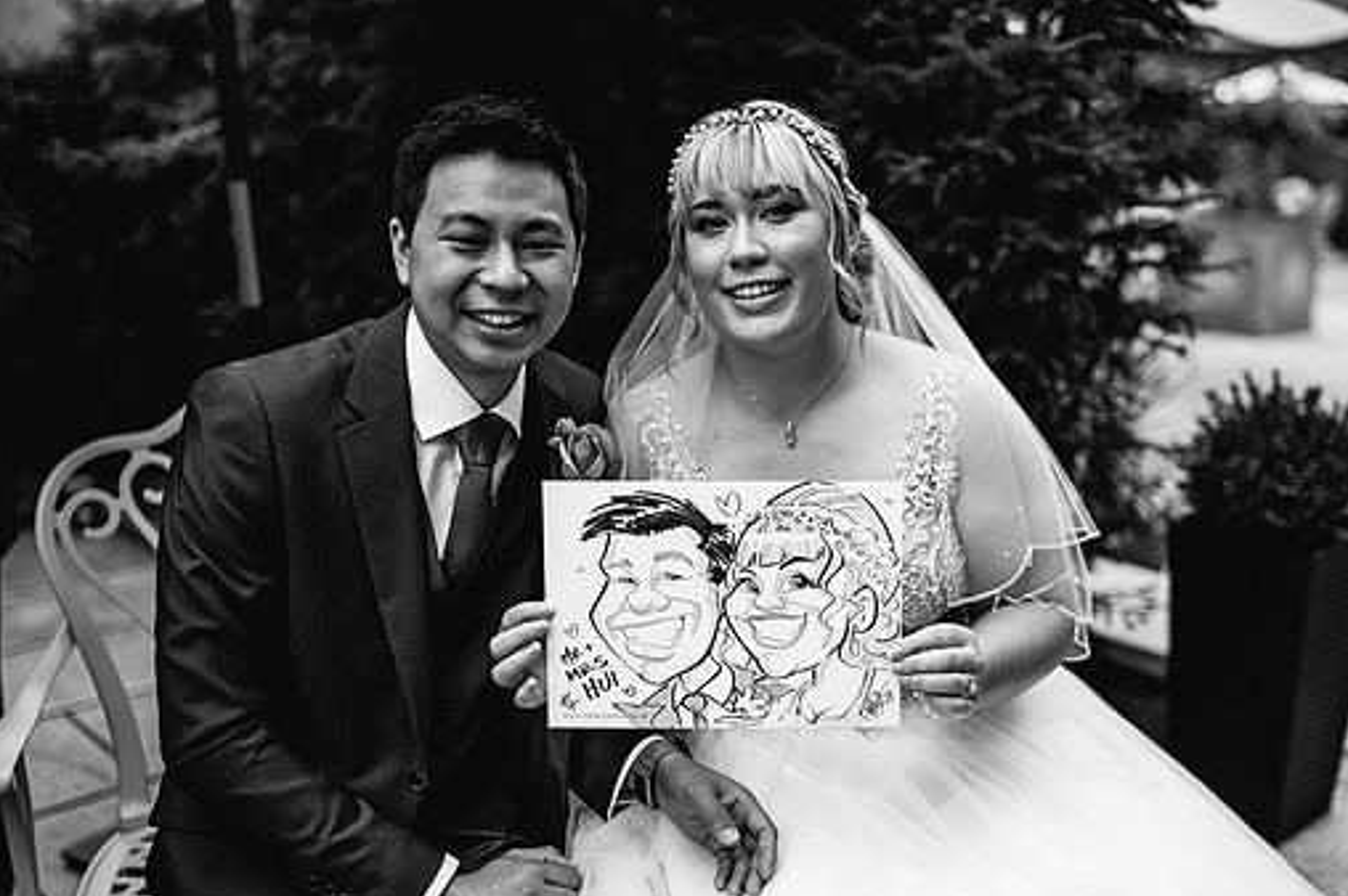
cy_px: 489
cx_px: 762
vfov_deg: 33.3
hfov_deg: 48.4
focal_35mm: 40
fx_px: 1497
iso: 100
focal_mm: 35
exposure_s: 1/2000
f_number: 1.6
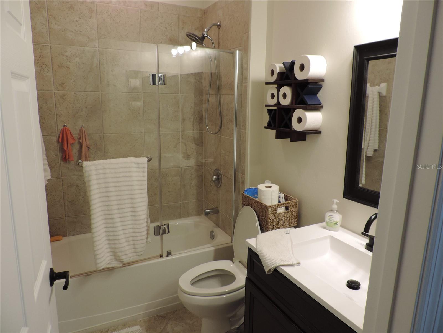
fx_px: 307
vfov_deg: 56.8
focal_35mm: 24
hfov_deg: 71.6
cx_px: 222
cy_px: 166
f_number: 3
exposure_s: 1/30
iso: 200
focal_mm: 4.3
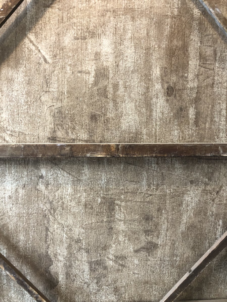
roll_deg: -2.6
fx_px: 245
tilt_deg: -8.5
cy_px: 151
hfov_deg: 49.7
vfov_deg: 63.4
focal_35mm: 28
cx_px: 114
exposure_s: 1/17
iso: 50
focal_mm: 4
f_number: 1.8
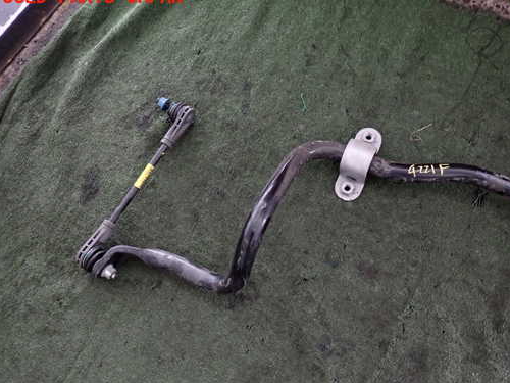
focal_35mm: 30
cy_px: 213
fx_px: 442
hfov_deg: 59.5
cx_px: 303
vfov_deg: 46.7
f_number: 2
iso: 400
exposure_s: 1/30
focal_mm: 4.5
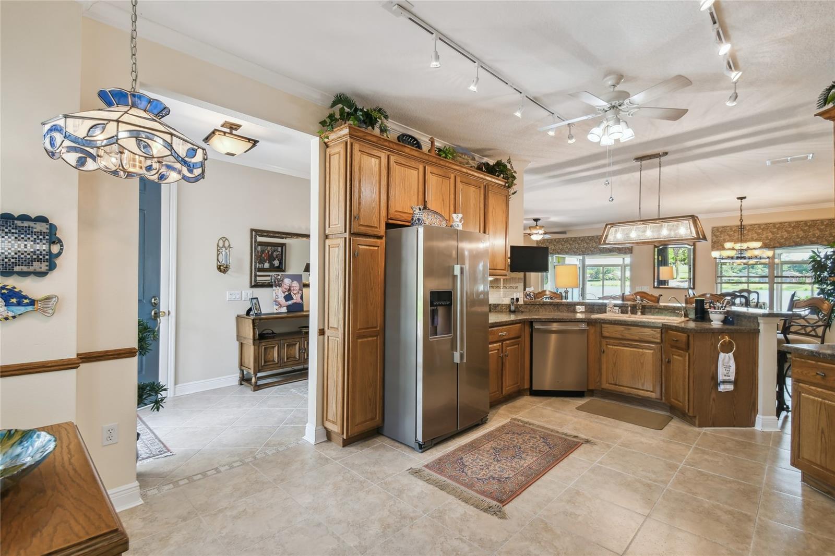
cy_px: 278
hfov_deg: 100.4
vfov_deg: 77.3
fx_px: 348
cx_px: 418
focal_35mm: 15
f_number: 7.1
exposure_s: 1/10
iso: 100
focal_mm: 10
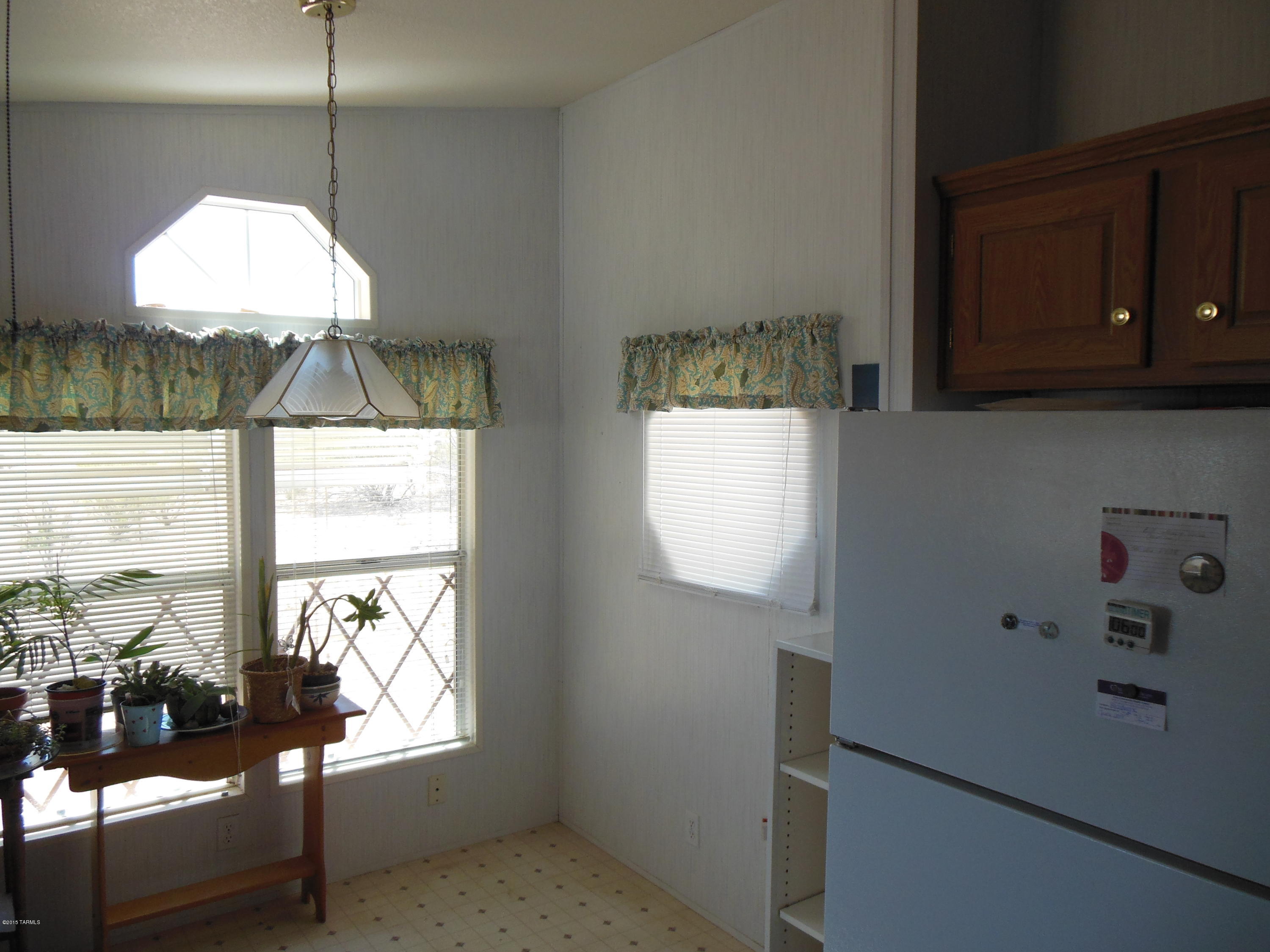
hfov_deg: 69.4
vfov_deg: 54.9
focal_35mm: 25
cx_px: 635
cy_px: 476
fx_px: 917
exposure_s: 1/250
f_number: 3.2
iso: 200
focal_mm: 4.5
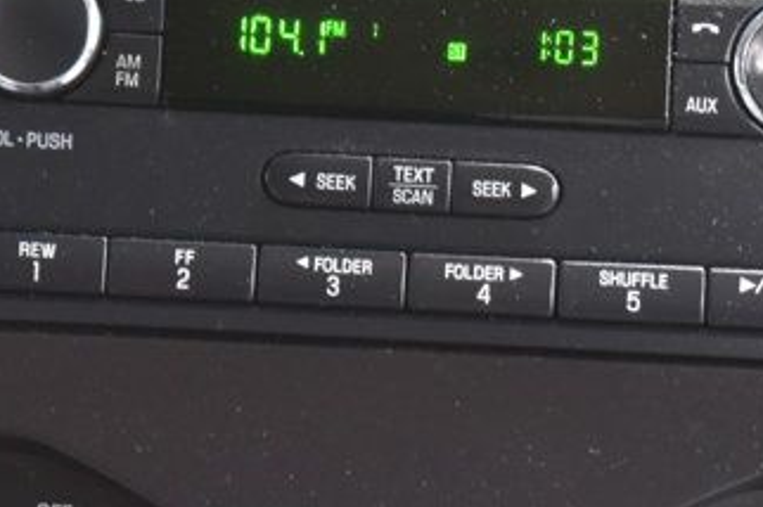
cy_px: -47
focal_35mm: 263
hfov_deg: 7.9
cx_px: 396
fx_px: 5560
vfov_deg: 5.2
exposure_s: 1/15
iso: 500
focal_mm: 55
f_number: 6.3
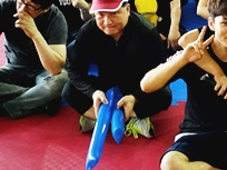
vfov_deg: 12.1
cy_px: -39
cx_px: 259
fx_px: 780
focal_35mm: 119
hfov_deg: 16.0
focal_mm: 13.34
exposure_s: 1/40
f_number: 2.8
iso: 1600
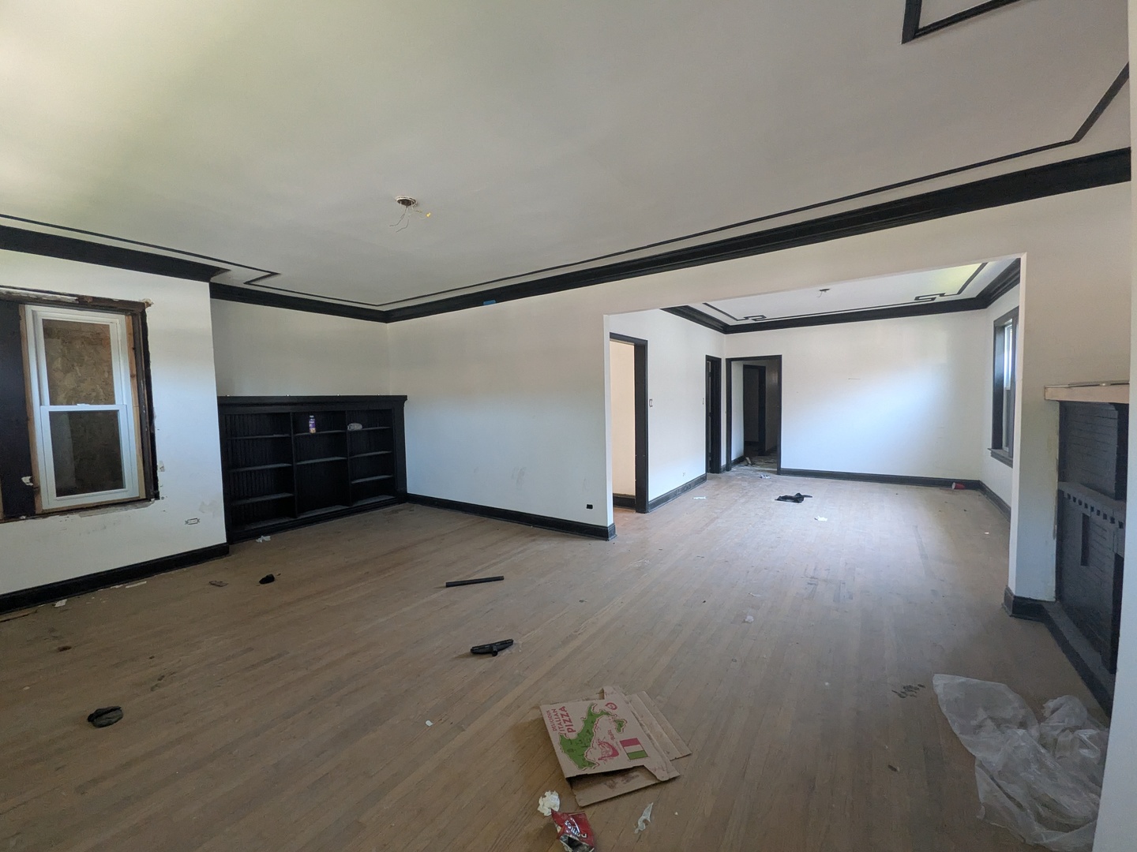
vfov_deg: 85.7
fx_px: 460
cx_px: 568
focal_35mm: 14
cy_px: 426
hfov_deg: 102.1
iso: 495
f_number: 2.2
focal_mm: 1.85
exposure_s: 1/85.5
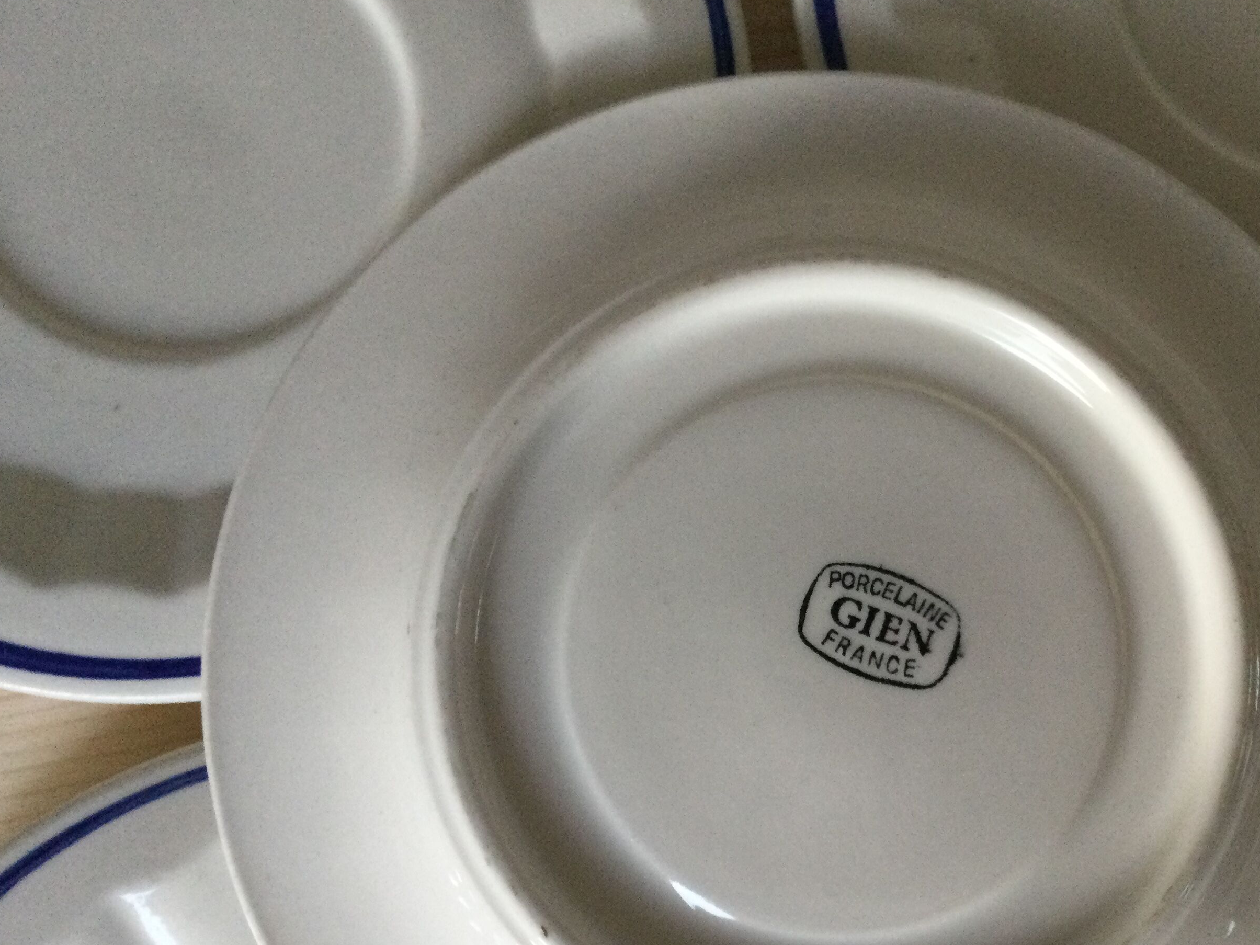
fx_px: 1529
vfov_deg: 34.1
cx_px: 813
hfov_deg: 44.3
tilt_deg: -81.6
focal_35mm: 42
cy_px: 616
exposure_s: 1/33
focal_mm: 3.3
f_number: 2.4
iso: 160
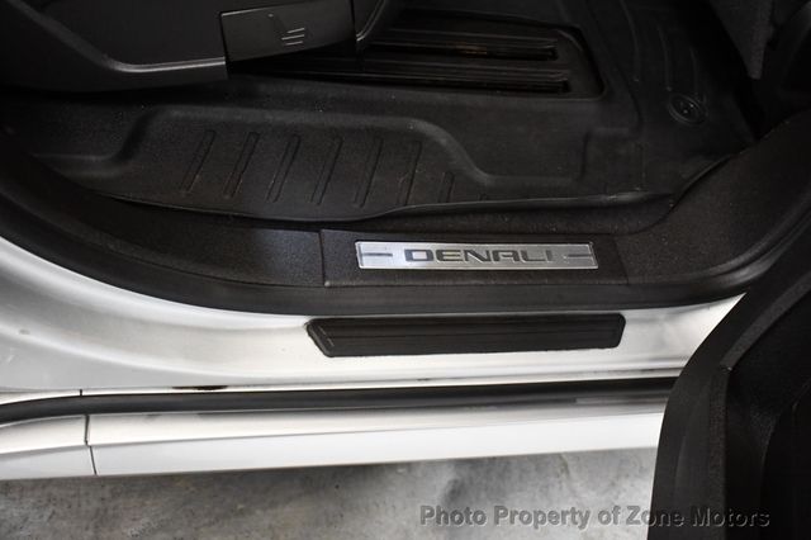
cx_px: 406
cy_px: 270
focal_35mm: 37
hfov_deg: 51.9
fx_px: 833
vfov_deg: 35.9
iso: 4000
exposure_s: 1/60
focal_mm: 25
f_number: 4
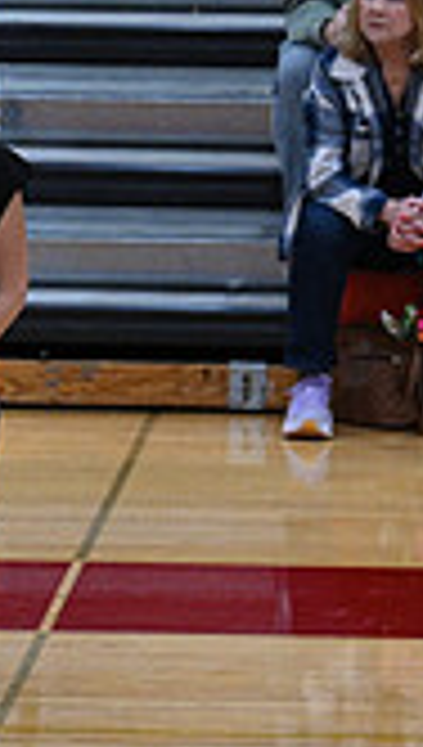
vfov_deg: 3.7
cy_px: 677
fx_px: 11586
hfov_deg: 2.1
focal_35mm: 584
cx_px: -774
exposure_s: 1/400
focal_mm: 160
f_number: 4
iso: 4000
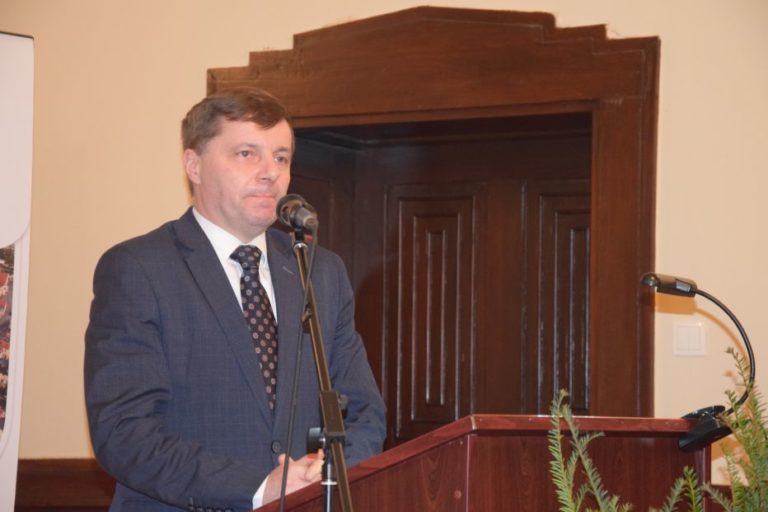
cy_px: 256
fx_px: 2400
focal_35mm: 112
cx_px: 384
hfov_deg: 18.2
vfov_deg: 12.2
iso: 3200
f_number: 5.3
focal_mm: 75
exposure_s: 1/60
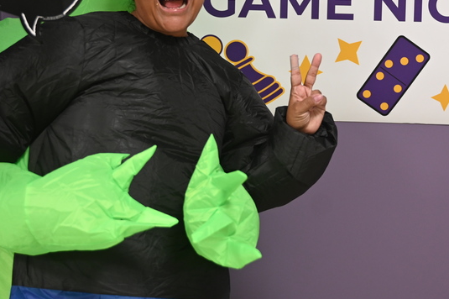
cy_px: 38
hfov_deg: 29.9
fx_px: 835
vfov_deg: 19.9
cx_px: 288
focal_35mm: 67
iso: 1100
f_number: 2.8
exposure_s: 1/125
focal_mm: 35
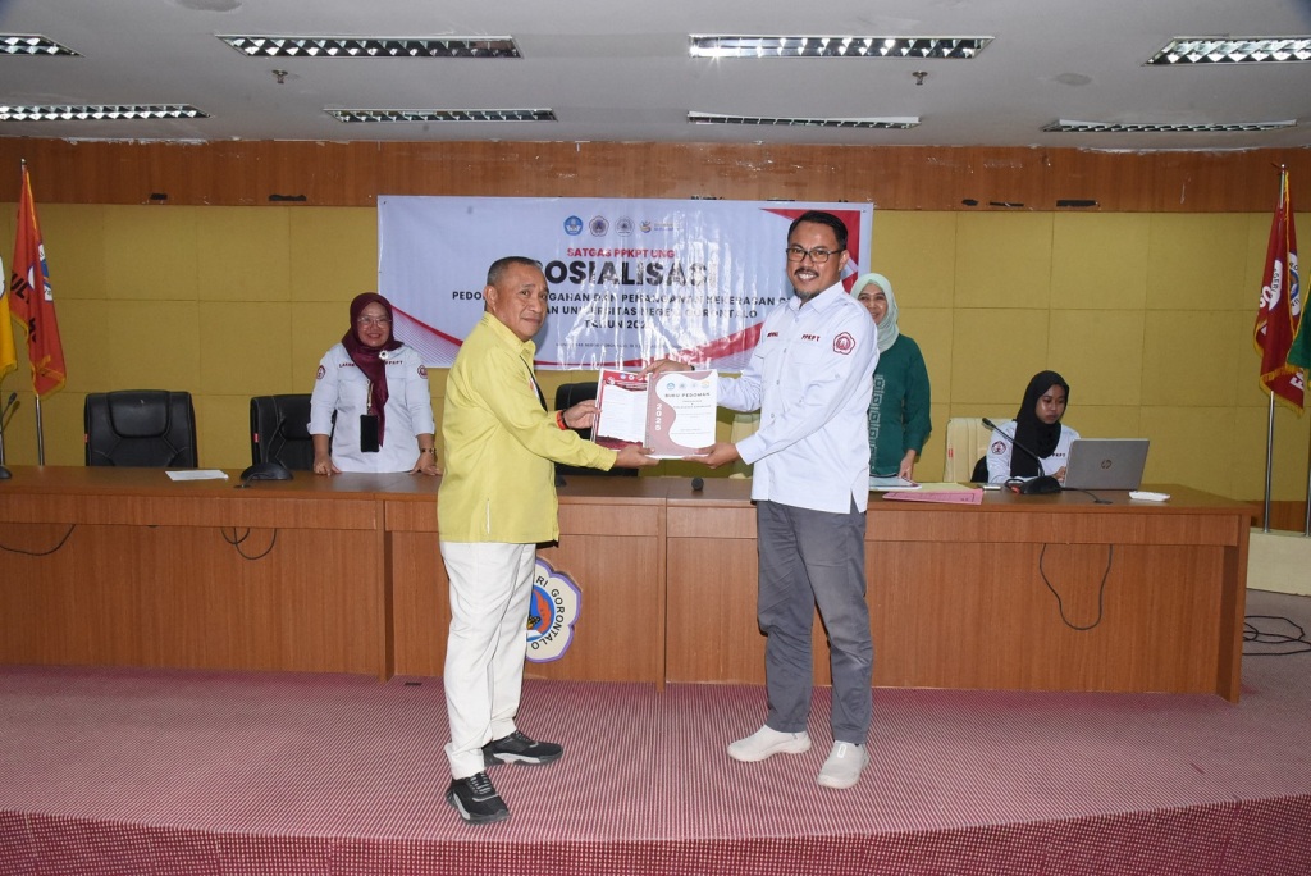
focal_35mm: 30
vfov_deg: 43.7
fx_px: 1093
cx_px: 656
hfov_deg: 61.9
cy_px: 438
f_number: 13
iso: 6400
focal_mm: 30
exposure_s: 1/200
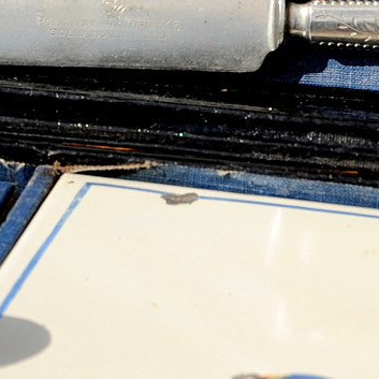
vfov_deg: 5.4
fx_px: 4026
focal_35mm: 325
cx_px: -494
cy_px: -155
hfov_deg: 5.2
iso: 200
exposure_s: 1/500
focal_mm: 66
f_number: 11
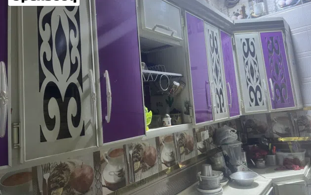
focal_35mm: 28
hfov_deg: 66.5
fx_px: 237
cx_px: 154
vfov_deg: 44.3
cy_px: 77
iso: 250
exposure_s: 1/50
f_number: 1.6
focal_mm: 5.1
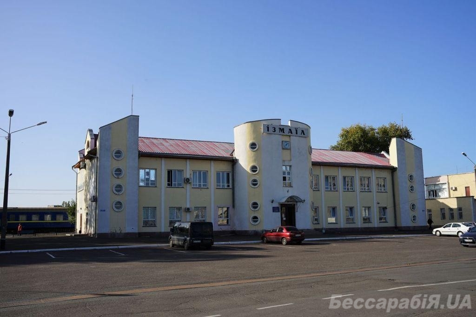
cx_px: 238
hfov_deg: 55.3
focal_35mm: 34
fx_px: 455
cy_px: 158
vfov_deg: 38.4
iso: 100
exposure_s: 1/200
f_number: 10
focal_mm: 34.4
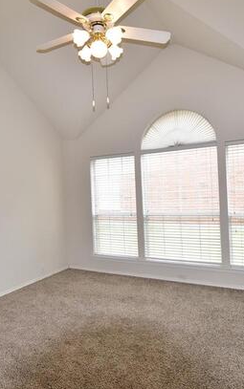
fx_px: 255
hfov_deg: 51.1
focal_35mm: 24
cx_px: 113
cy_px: 191
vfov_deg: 74.7
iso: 560
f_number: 8
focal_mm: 10
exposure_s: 1/60
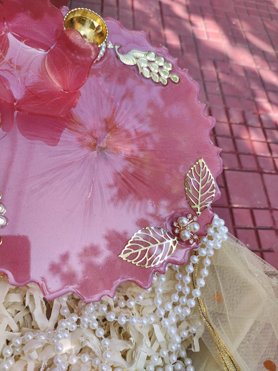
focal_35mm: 25
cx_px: 139
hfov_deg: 54.9
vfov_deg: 69.4
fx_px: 268
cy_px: 186
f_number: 1.4
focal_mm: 5.89
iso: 100
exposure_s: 1/202
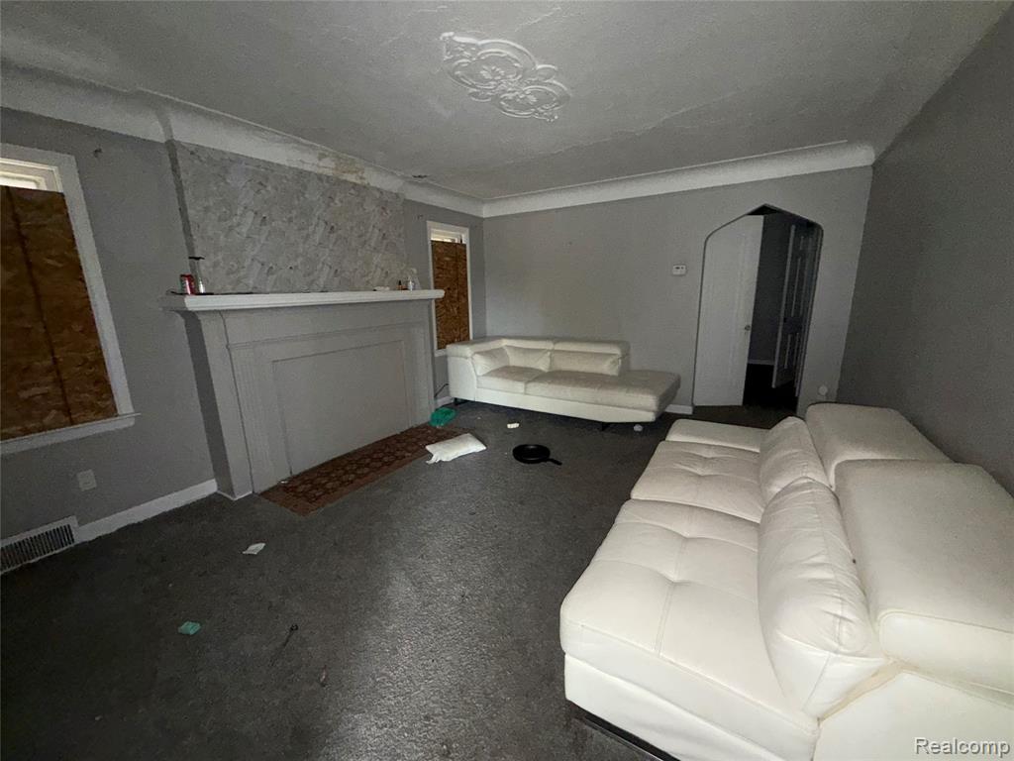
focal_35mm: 14
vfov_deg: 85.7
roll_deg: +1.0
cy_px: 380
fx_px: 410
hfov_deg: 102.1
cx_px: 507
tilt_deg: -12.6
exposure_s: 1/30
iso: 400
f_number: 2.2
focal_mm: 2.22
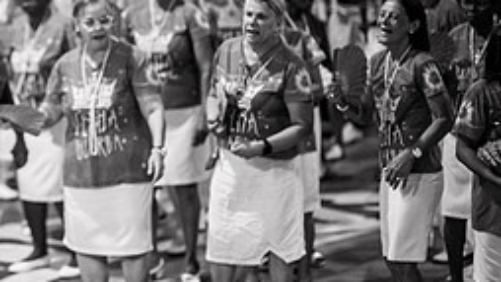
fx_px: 2697
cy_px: 36
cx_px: -63
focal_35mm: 203
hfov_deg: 10.5
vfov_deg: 6.0
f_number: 1.2
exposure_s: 1/800
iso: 1000
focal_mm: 85
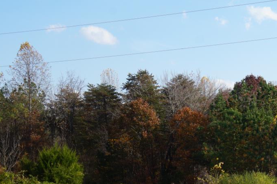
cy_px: 169
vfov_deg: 15.7
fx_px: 662
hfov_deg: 22.7
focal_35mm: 86
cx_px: 276
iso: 100
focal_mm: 26
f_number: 10
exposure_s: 1/100
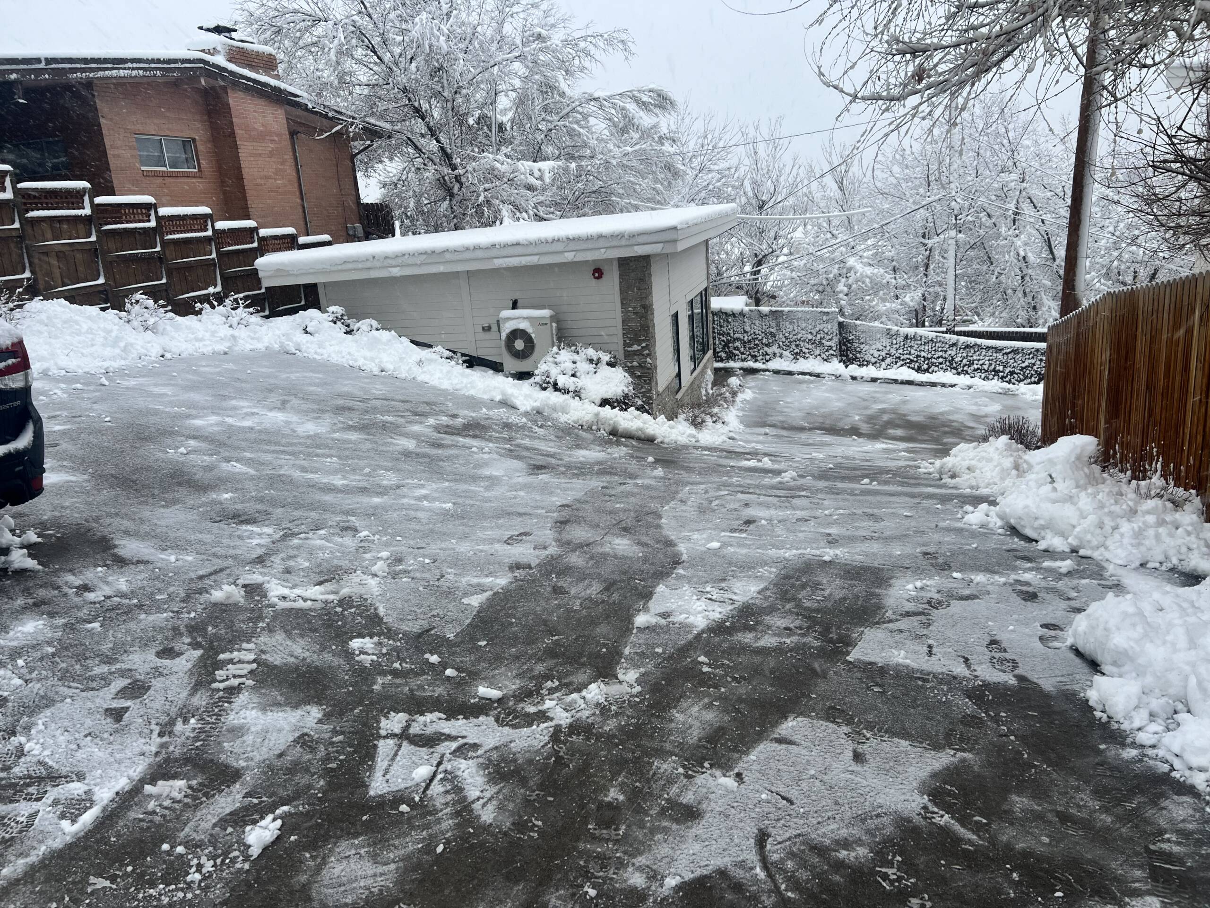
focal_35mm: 26
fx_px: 909
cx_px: 605
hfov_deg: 67.3
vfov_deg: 53.1
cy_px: 454
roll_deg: +5.1
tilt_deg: -14.8
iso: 40
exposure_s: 1/121
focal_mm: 5.7
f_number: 1.5
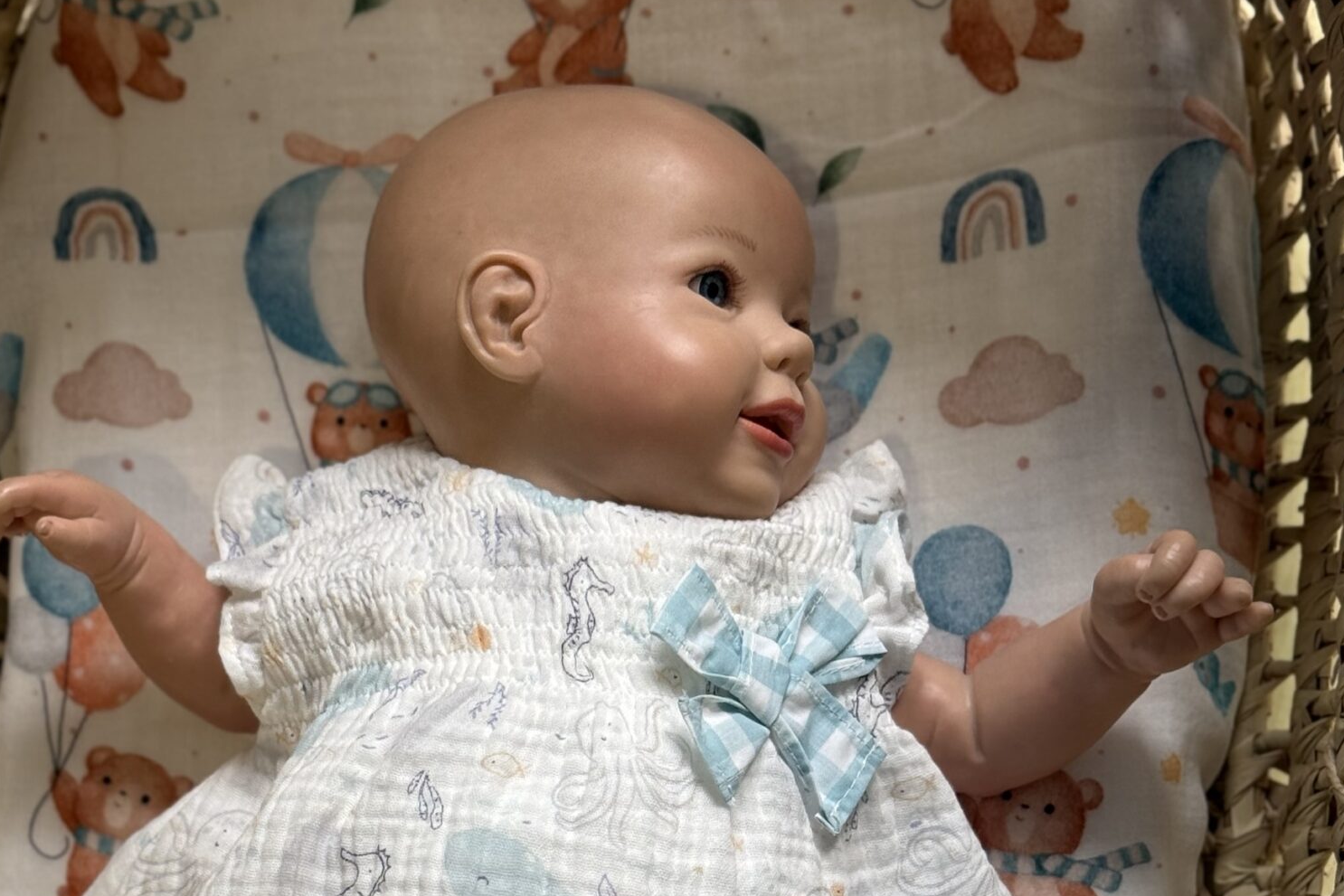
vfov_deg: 15.7
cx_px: 530
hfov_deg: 23.6
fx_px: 3211
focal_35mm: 86
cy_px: 834
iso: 64
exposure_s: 1/236
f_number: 1.78
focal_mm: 6.76
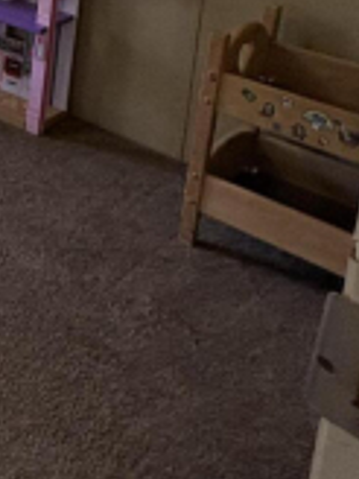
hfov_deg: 18.3
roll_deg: +0.5
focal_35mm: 57
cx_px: -336
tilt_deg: -10.7
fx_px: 788
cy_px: -124
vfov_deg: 28.5
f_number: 2.2
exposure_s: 1/90
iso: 250
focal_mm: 2.22
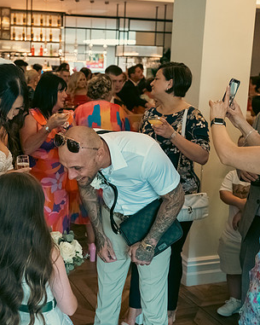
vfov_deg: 37.3
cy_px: 163
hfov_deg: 29.7
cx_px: 57
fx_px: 481
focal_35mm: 50
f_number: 3.5
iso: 2000
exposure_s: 1/160
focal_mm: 35
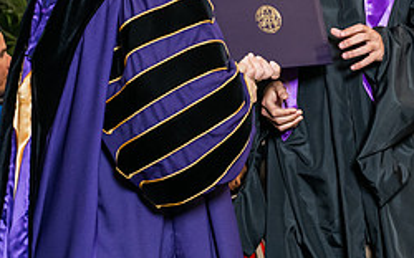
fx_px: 1759
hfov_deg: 13.4
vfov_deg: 8.3
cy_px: -42
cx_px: 233
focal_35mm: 156
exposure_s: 1/200
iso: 2000
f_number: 5
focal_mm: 66
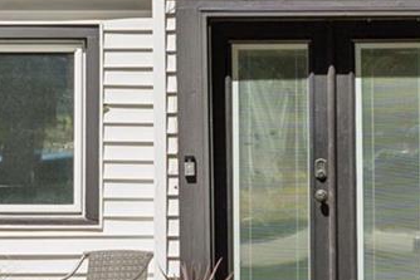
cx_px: 334
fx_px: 2124
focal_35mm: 182
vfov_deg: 7.6
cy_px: 175
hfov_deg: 11.3
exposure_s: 1/1000
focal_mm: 38
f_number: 8
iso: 400
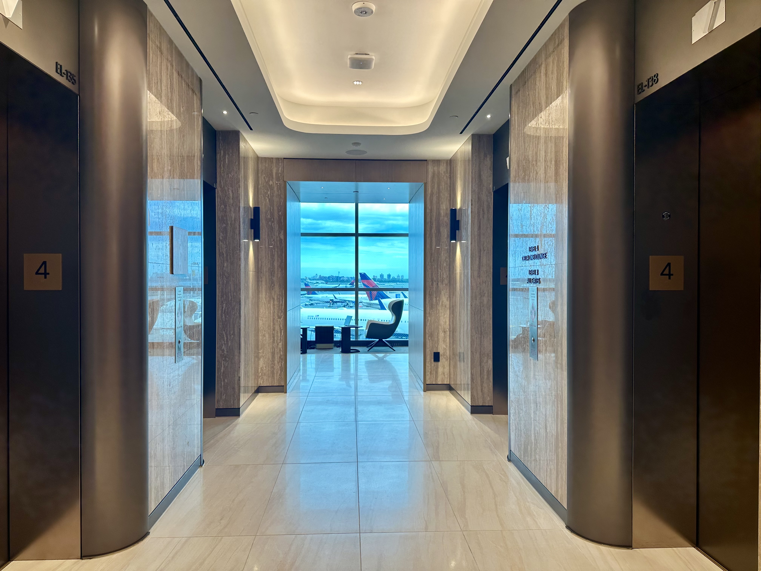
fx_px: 528
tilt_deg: -0.2
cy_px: 286
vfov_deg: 56.8
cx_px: 380
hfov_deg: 71.6
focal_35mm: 24
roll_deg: -0.5
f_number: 1.78
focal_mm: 6.86
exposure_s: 1/133
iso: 64
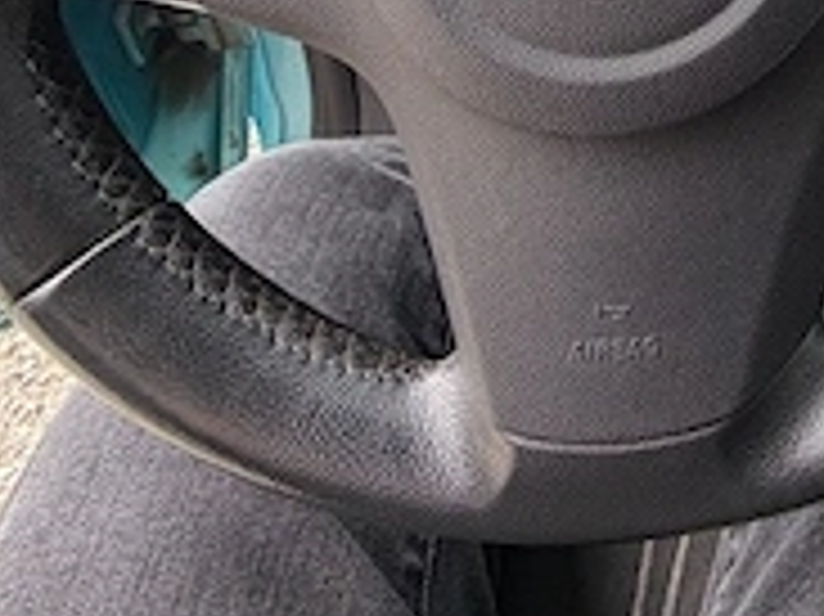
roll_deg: -2.8
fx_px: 1094
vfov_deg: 23.6
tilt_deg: -25.2
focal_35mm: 46
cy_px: -355
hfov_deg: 29.0
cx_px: 1184
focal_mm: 2.22
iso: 40
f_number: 2.2
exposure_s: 1/201
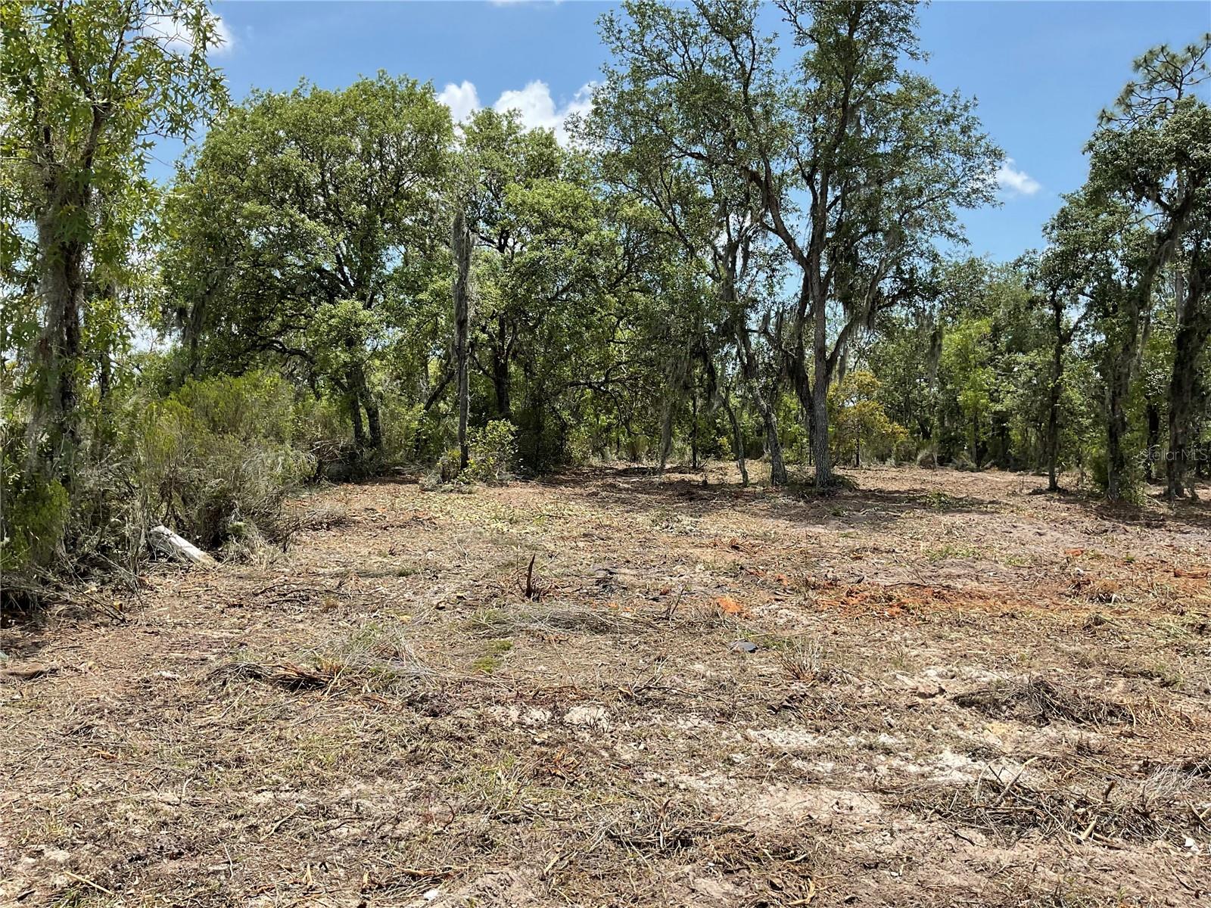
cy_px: 454
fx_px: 1015
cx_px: 606
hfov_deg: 61.7
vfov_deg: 48.2
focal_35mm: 29
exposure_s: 1/1412
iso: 16
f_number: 1.8
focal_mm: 3
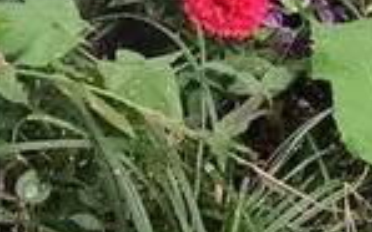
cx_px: 265
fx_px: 1926
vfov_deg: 6.6
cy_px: -259
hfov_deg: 11.0
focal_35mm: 190
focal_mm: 4.77
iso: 222
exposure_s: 1/60
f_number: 1.75
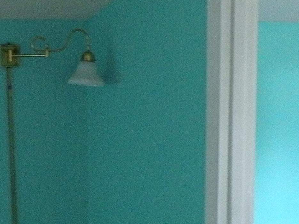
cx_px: -20
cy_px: 238
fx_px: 1192
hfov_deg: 14.0
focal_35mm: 138
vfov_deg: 10.6
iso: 400
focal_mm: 7.4
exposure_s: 1/17.6
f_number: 3.2
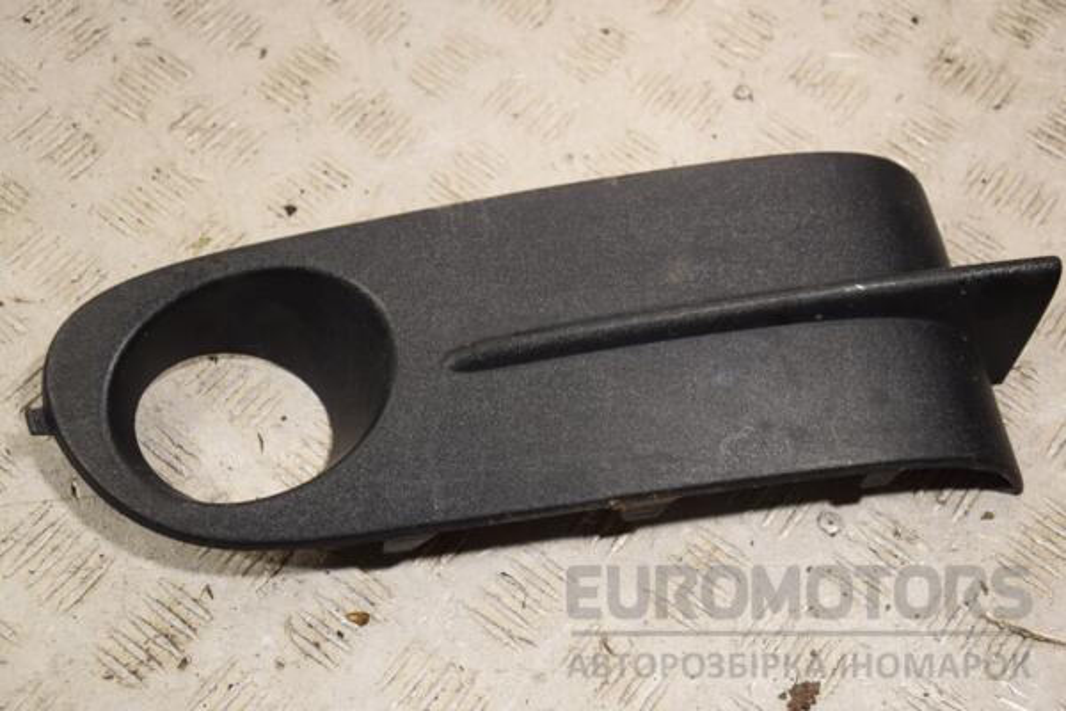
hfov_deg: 33.4
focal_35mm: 60
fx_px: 1777
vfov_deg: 22.6
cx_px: 533
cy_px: 356
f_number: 5.6
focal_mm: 40
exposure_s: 1/125
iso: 400
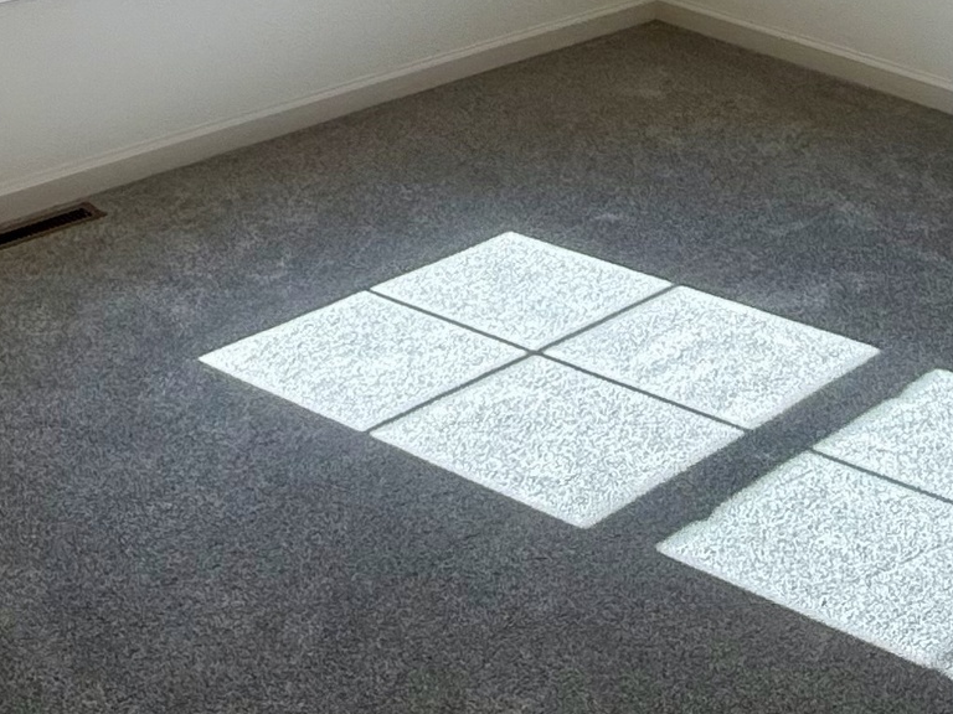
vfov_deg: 23.6
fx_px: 1542
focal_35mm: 56
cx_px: 468
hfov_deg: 34.3
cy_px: -170
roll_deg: +0.1
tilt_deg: -11.5
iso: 50
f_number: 2.2
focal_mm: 2.22
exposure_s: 1/227
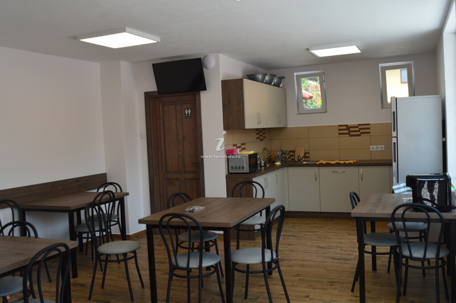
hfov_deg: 53.2
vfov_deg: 36.8
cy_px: 152
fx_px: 456
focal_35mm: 36
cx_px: 228
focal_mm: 24
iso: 400
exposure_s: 1/100
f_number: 9
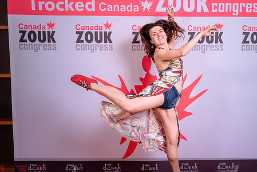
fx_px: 371
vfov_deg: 26.0
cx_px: 163
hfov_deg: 37.9
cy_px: 104
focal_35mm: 52
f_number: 5.6
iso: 100
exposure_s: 1/160
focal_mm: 34.5
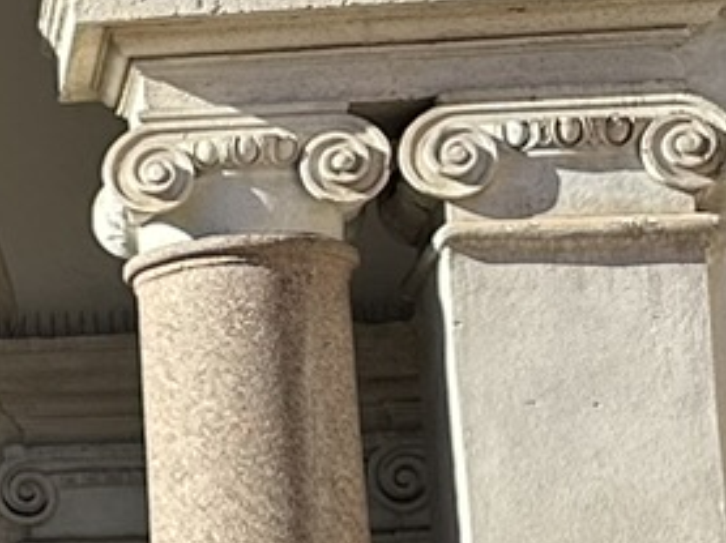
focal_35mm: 177
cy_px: 311
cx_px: -1402
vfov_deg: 8.4
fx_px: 3709
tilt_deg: +12.6
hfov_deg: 9.1
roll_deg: -1.4
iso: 80
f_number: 1.78
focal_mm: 6.86
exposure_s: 1/2469
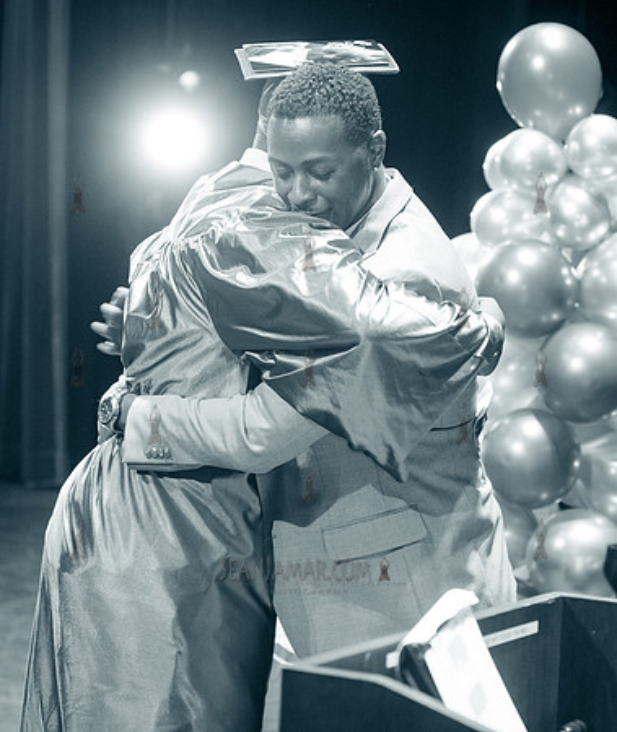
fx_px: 2440
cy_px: 366
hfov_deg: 14.4
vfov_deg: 17.1
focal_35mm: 110
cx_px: 287
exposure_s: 1/100
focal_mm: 80
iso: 4000
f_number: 4
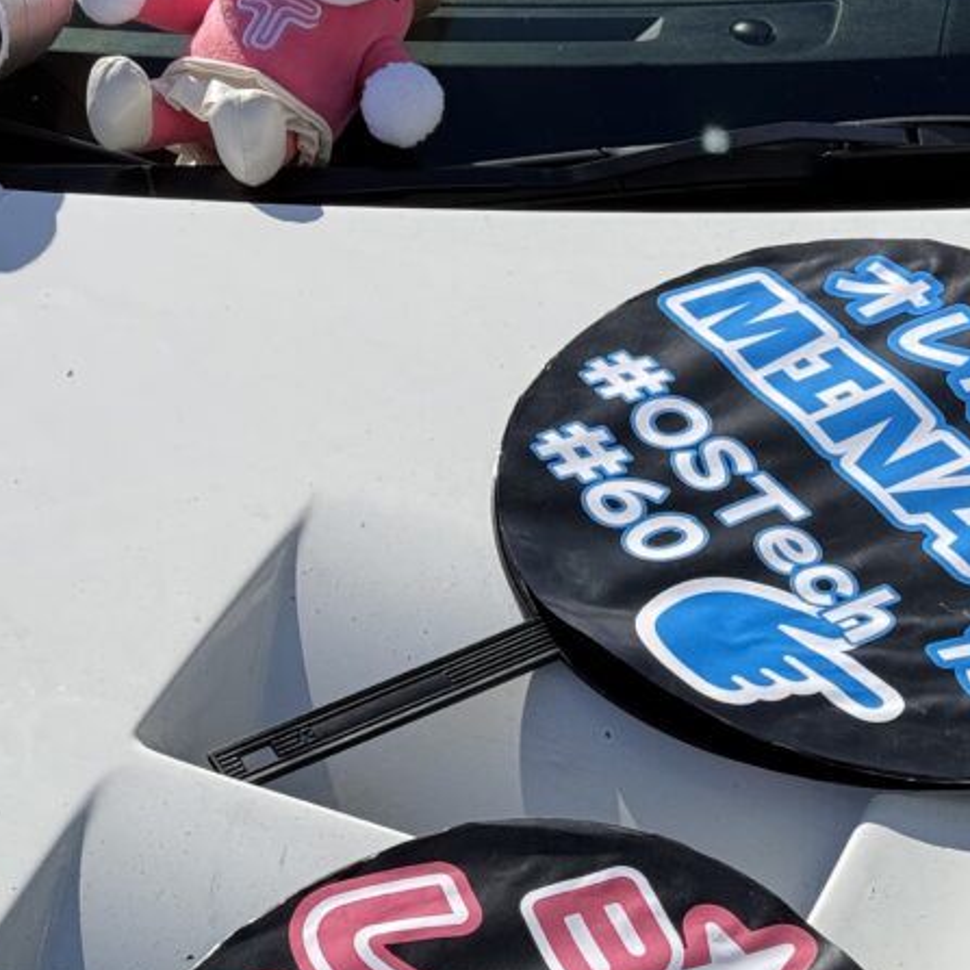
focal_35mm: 111
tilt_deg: -27.1
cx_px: 20
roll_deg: +1.5
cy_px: 109
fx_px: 3519
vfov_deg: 15.5
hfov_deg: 15.4
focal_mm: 6.76
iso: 100
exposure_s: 1/3891
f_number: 1.78
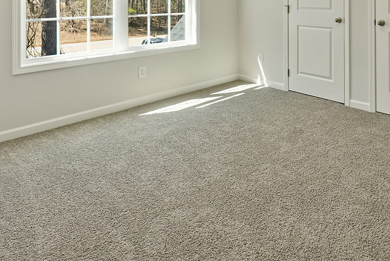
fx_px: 314
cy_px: 3
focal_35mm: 29
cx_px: 265
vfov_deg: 39.9
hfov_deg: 61.8
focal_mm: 14
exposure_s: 1/10
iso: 400
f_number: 7.1
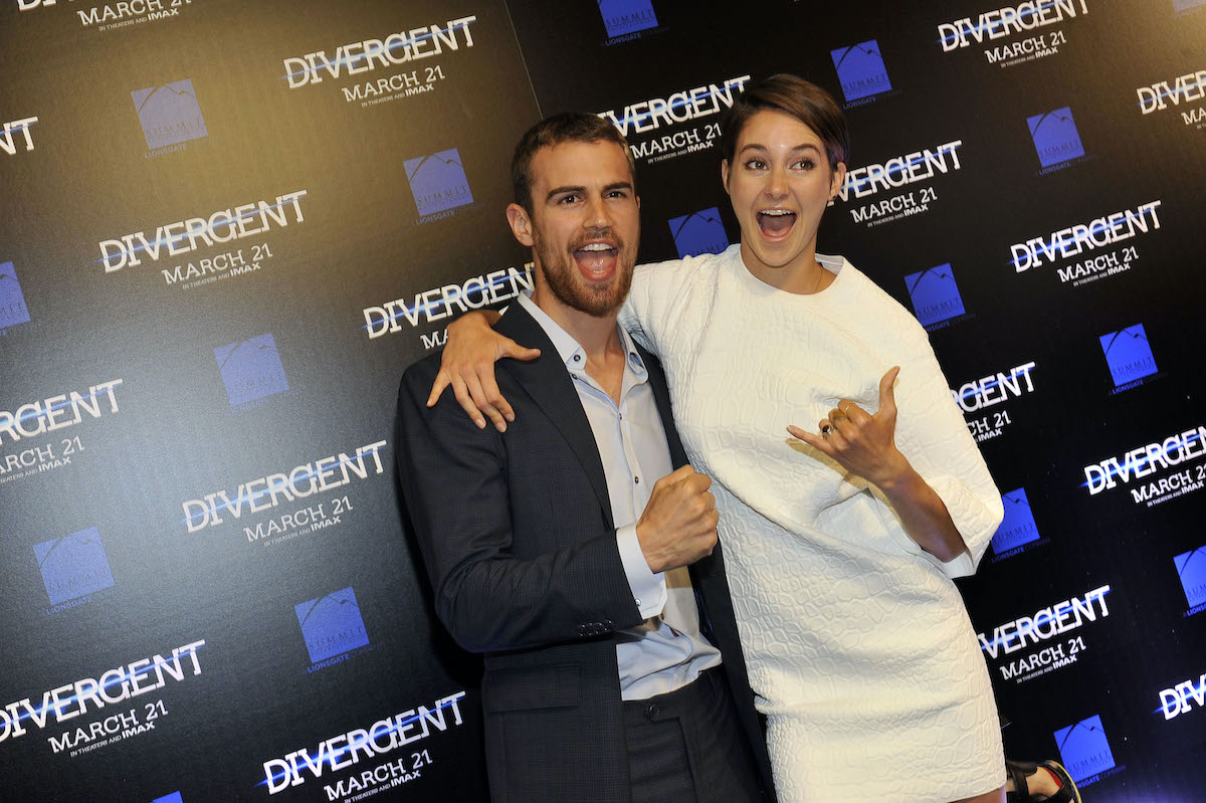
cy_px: 402
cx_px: 603
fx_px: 1607
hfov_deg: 41.1
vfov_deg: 28.1
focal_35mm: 48
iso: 1250
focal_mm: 48
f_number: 8
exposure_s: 1/60
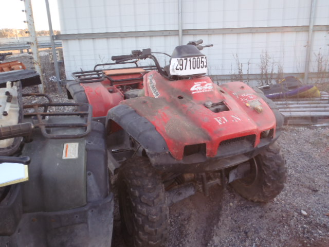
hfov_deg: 63.4
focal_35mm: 28
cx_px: 164
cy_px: 124
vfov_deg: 49.7
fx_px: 266
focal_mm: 5
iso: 80
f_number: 3.5
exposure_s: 1/80
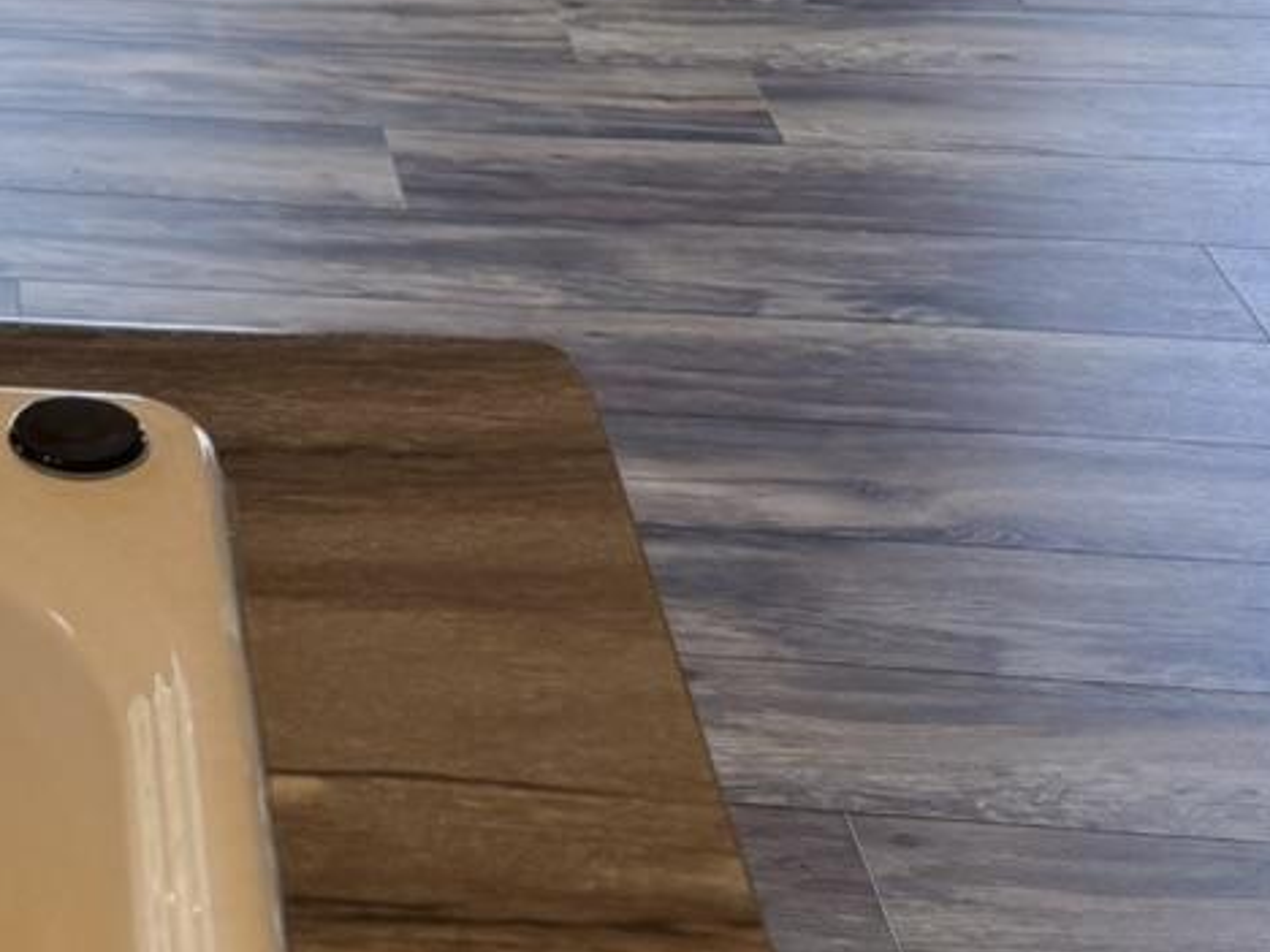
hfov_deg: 16.9
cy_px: -1085
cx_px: -654
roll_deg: +0.5
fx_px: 3852
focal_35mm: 105
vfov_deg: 12.1
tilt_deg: -6.8
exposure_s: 1/364
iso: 80
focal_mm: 6.76
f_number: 1.78
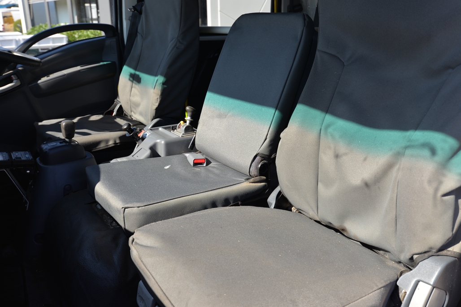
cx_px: 230
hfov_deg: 54.4
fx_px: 448
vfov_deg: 37.8
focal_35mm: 35
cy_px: 154
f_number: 7.1
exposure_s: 1/200
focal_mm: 35
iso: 200
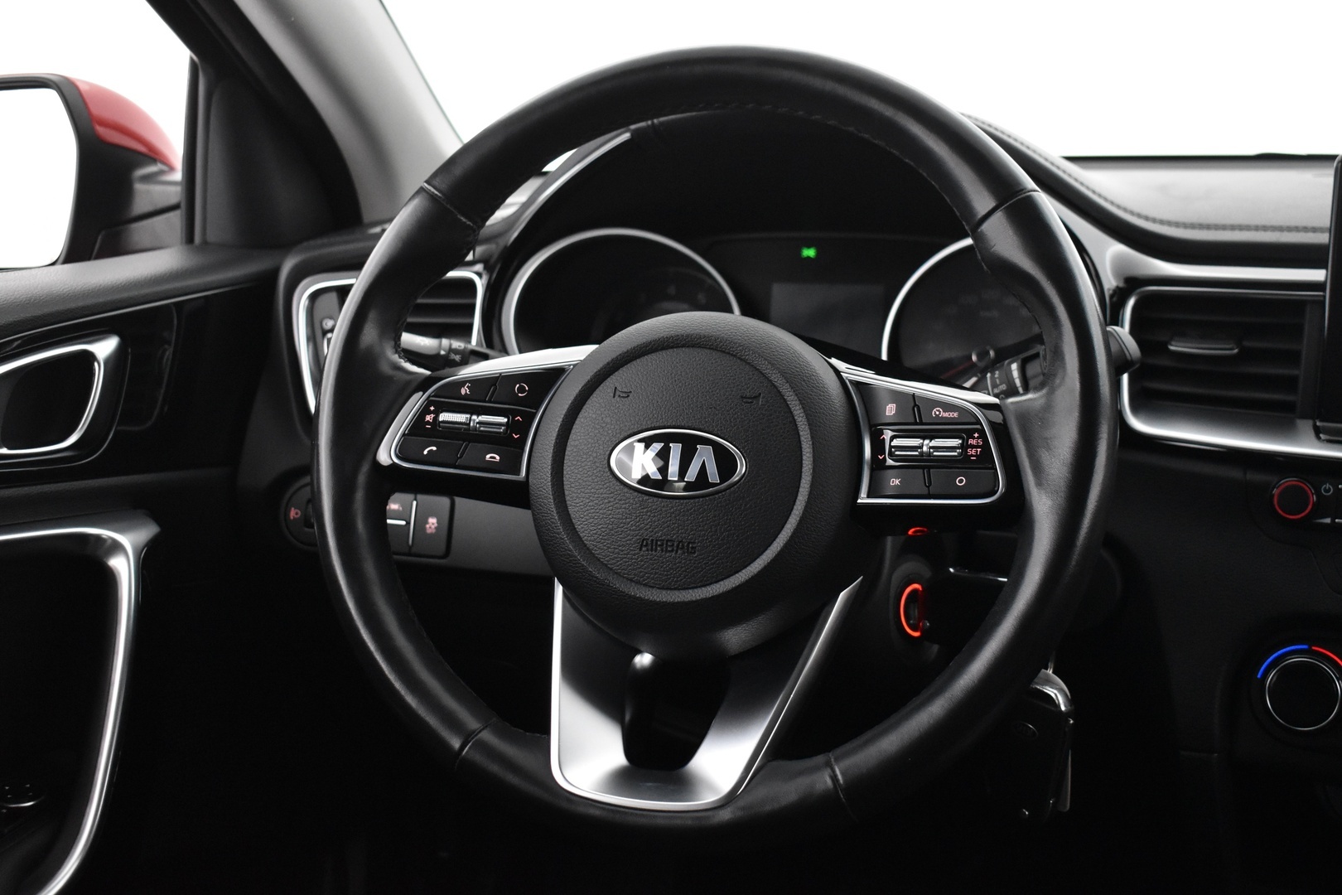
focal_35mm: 45
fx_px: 1677
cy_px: 448
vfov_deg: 29.9
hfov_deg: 43.6
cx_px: 671
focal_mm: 30
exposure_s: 1/25
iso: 3200
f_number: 4.2
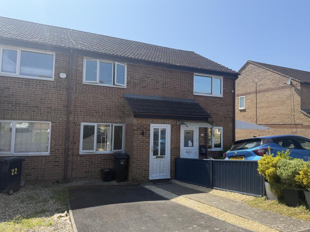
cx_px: 152
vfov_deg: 54.9
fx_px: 224
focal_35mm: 25
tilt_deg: +3.2
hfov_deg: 69.4
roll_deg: -1.6
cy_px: 115
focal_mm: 6.76
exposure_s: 1/3759
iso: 80
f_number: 1.78
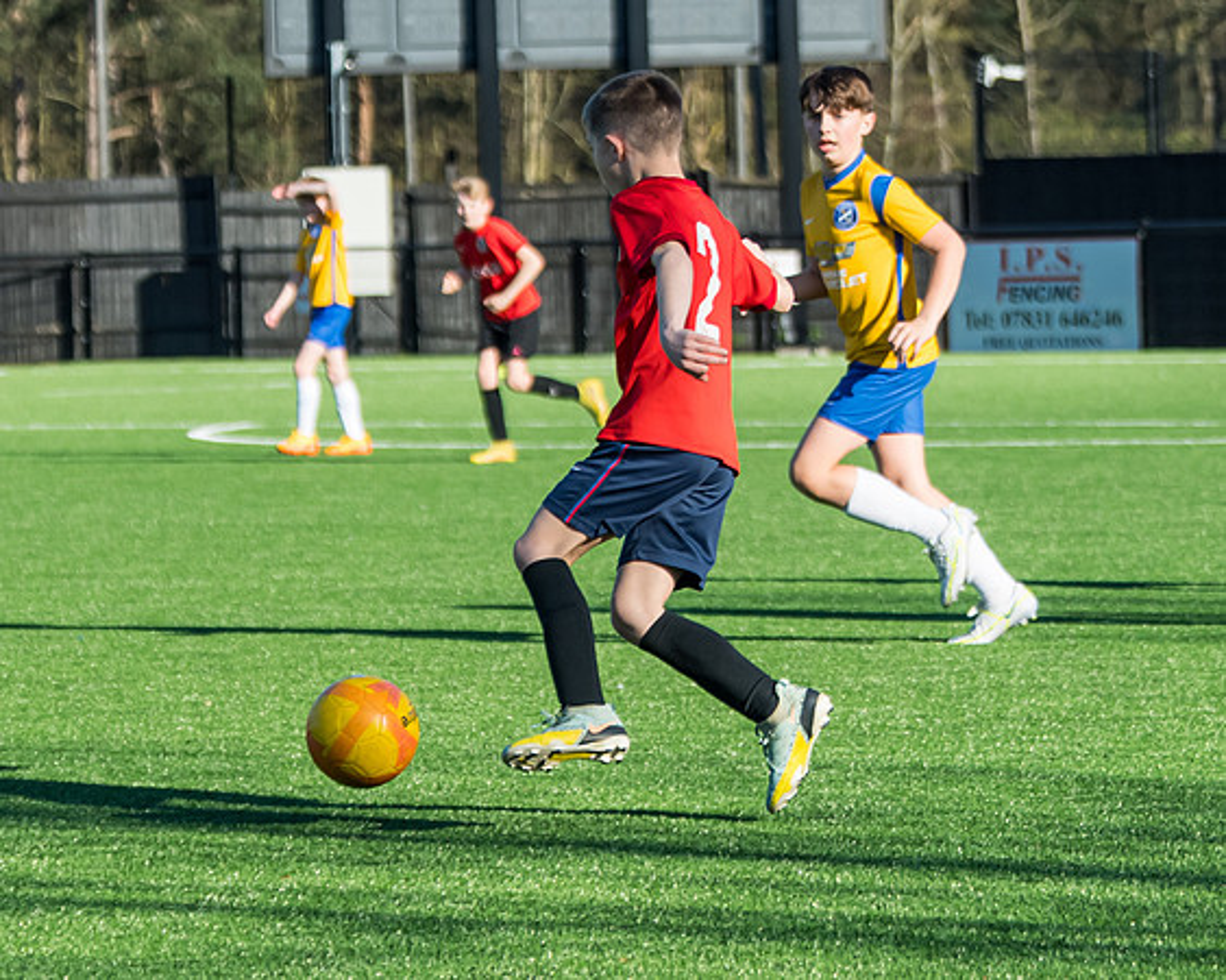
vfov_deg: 6.7
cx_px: 518
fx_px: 8331
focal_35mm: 230
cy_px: 597
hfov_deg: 8.4
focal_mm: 102
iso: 400
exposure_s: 1/2000
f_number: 4.5
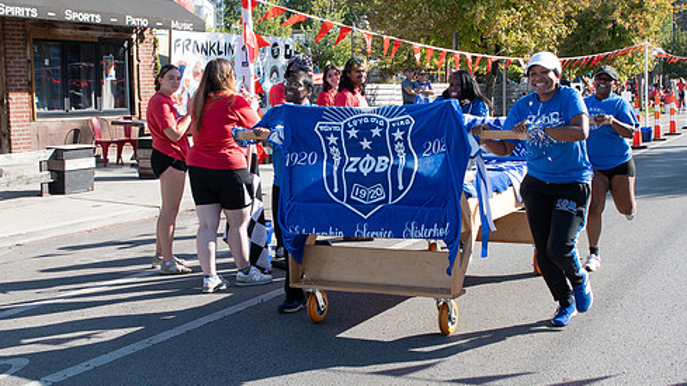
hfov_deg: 39.8
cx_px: 374
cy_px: 213
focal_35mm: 52
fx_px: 947
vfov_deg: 23.0
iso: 160
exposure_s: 1/320
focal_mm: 24
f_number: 6.3
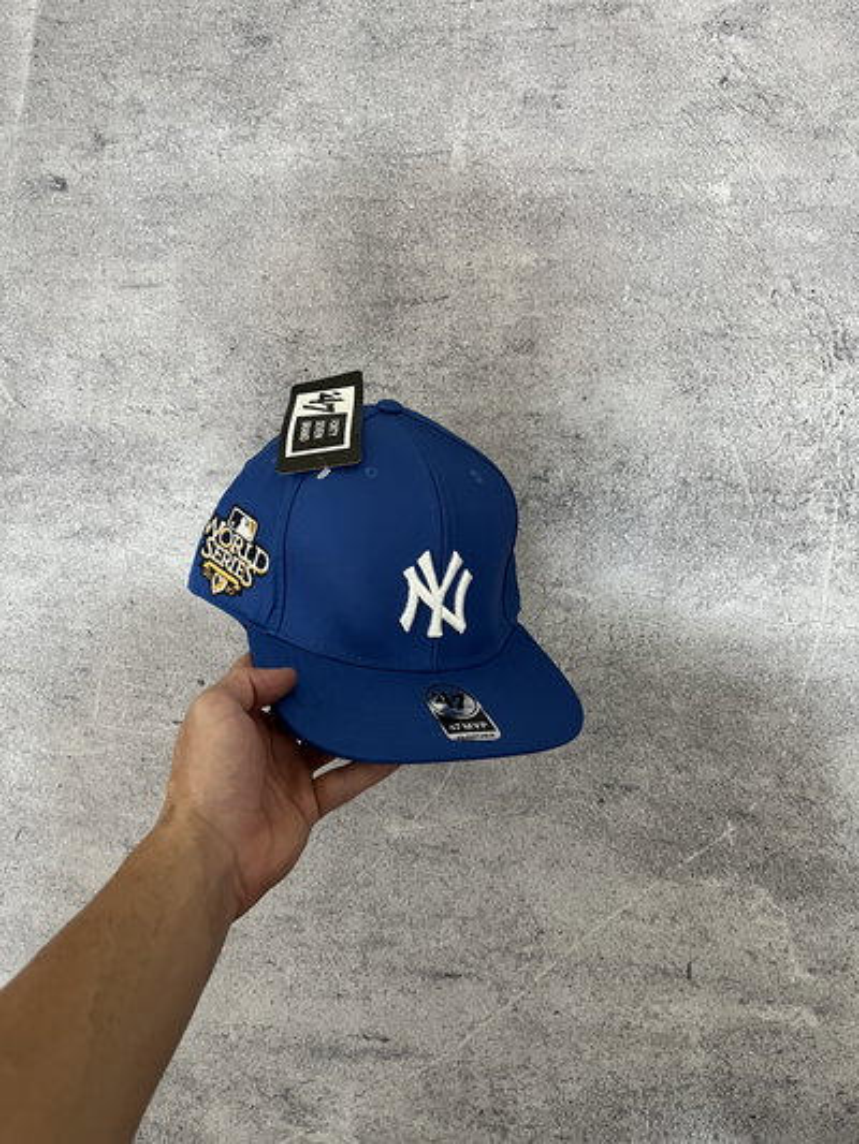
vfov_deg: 67.3
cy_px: 572
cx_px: 430
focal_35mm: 26
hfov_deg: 53.1
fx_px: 860
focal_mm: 5.1
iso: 400
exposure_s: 1/50
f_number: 1.6
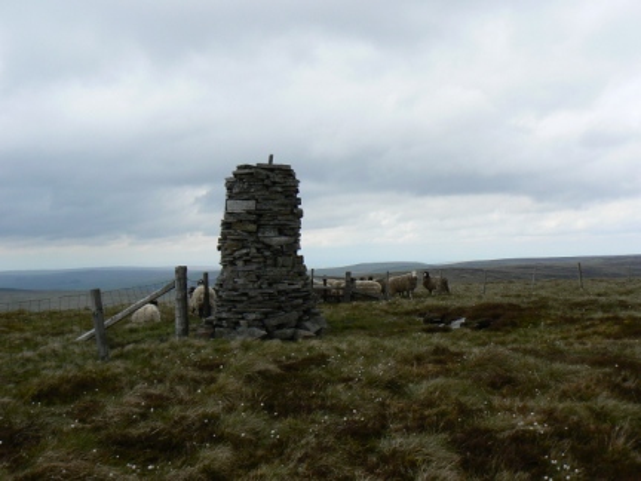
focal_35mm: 36
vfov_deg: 39.7
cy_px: 240
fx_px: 667
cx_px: 320
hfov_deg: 51.4
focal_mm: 6
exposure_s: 1/400
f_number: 5.6
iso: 80
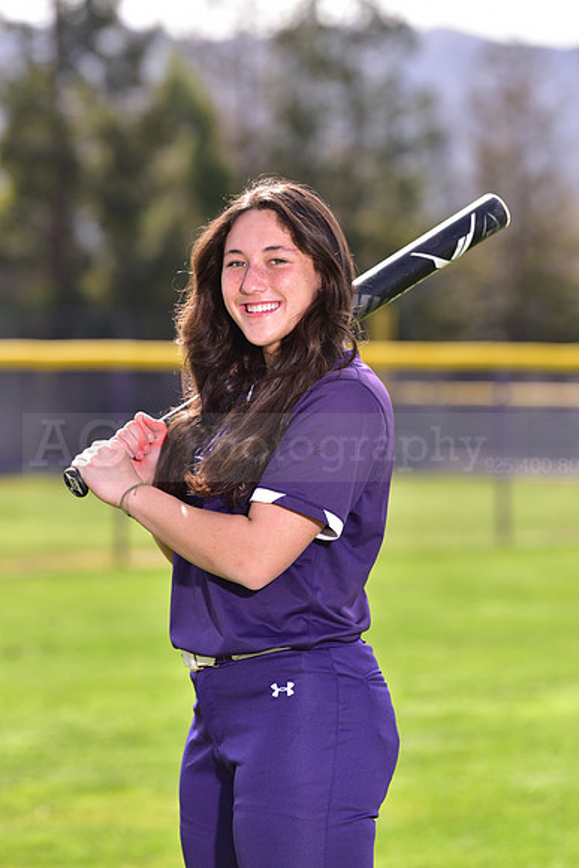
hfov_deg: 6.9
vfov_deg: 10.3
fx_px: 4822
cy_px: 434
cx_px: 290
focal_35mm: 200
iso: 80
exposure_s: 1/250
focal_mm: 200
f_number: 5
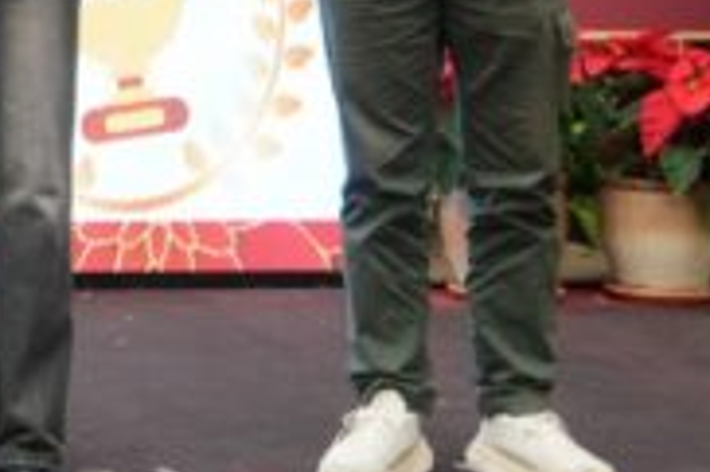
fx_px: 3212
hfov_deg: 11.3
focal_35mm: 163
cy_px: -326
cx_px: -741
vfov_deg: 8.2
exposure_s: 1/250
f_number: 3.2
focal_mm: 37
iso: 500
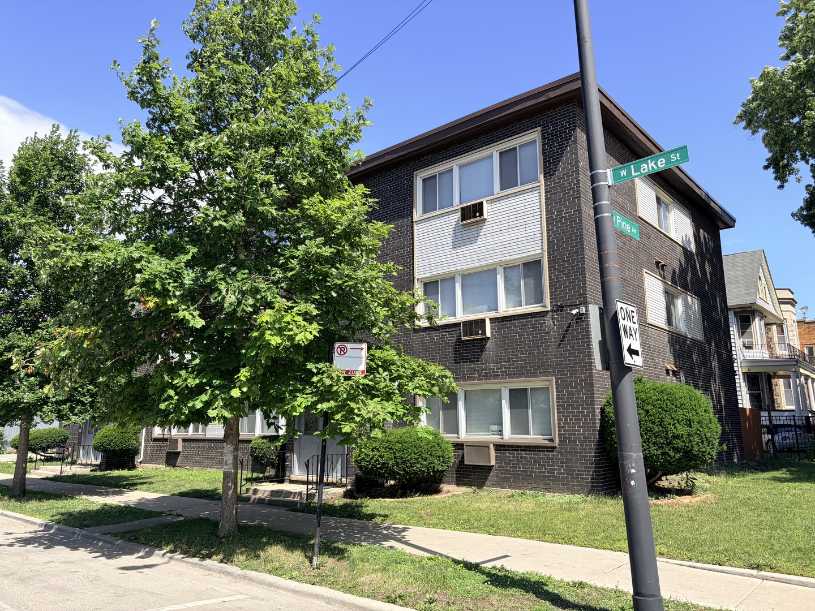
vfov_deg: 53.1
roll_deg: +1.5
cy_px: 306
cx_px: 408
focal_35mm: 26
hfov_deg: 67.3
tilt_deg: +13.8
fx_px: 612
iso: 50
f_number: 1.6
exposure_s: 1/2141
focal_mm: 5.96
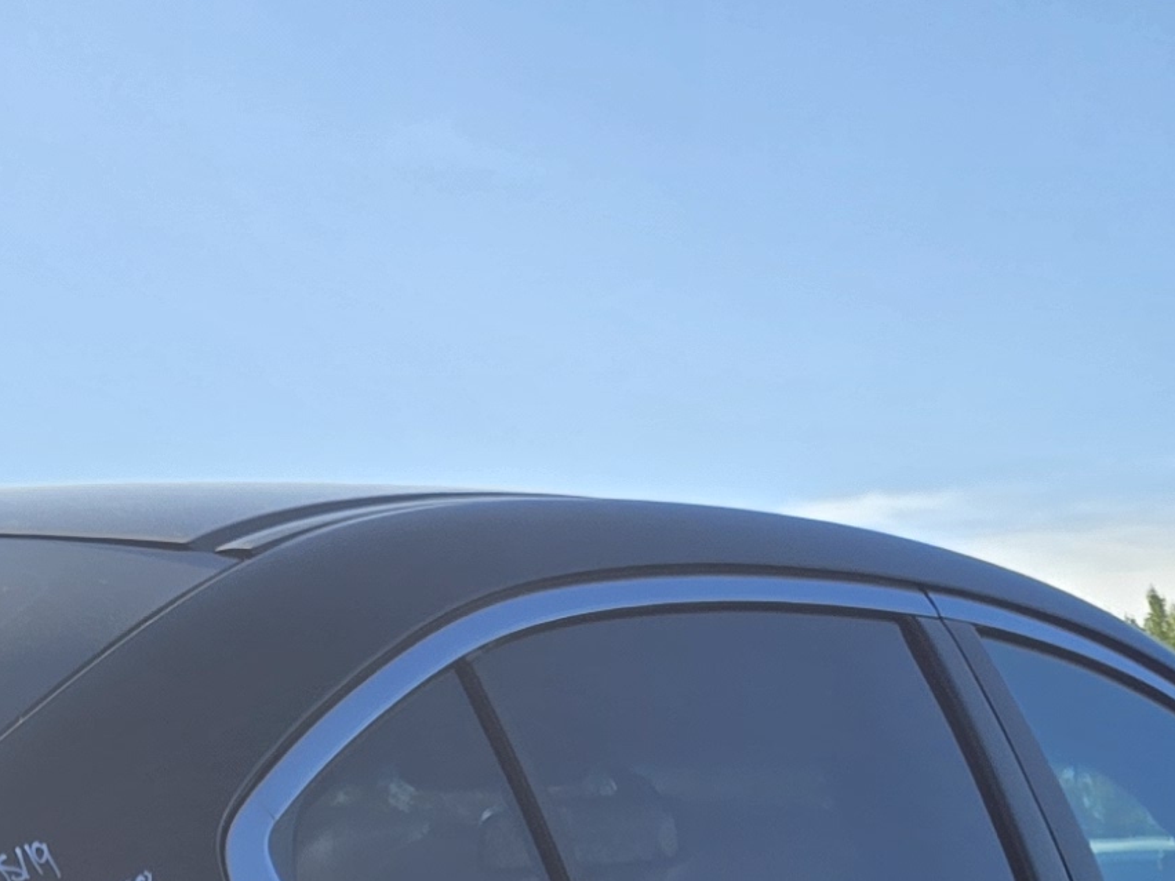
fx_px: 3666
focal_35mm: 108
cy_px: 1926
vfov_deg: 11.8
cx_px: -536
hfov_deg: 16.7
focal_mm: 5.4
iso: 25
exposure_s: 1/1593
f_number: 1.8
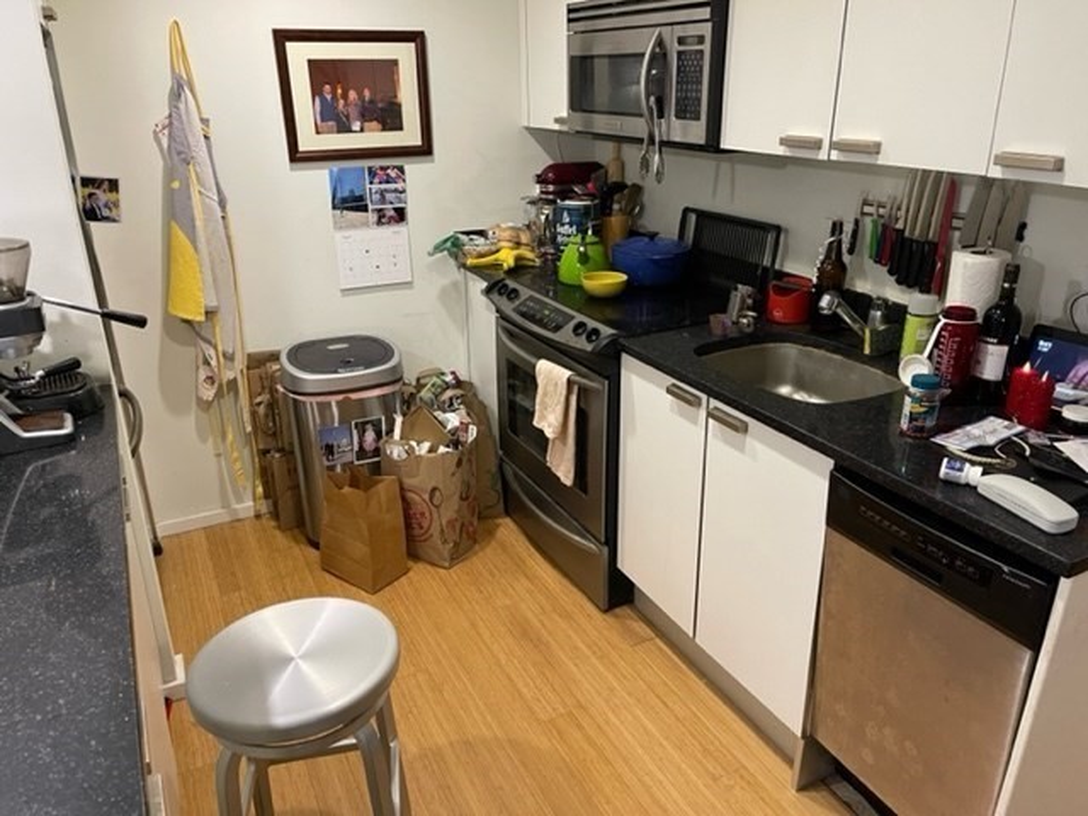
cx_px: 544
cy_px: 408
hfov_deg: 67.3
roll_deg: +0.8
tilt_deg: -21.6
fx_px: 817
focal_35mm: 26
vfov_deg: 53.1
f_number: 1.6
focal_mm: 5.1
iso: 400
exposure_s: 1/59
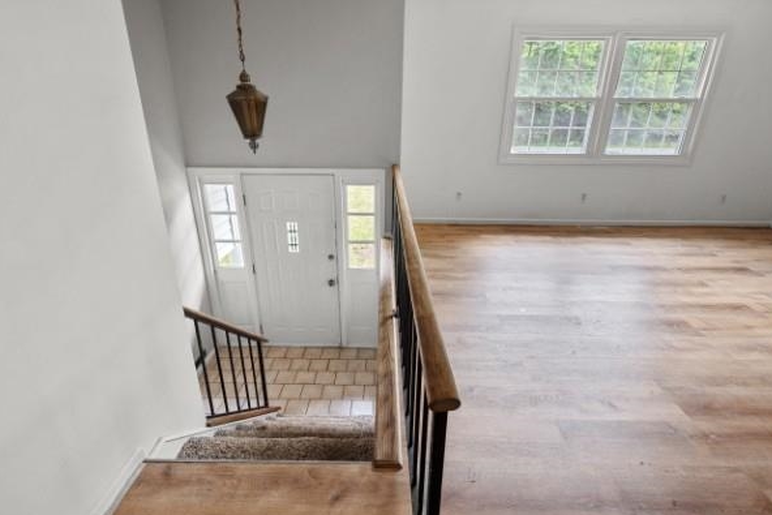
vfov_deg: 70.5
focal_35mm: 17
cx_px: 381
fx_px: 365
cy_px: 249
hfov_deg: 93.3
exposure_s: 1/40
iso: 400
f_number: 6.3
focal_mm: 14
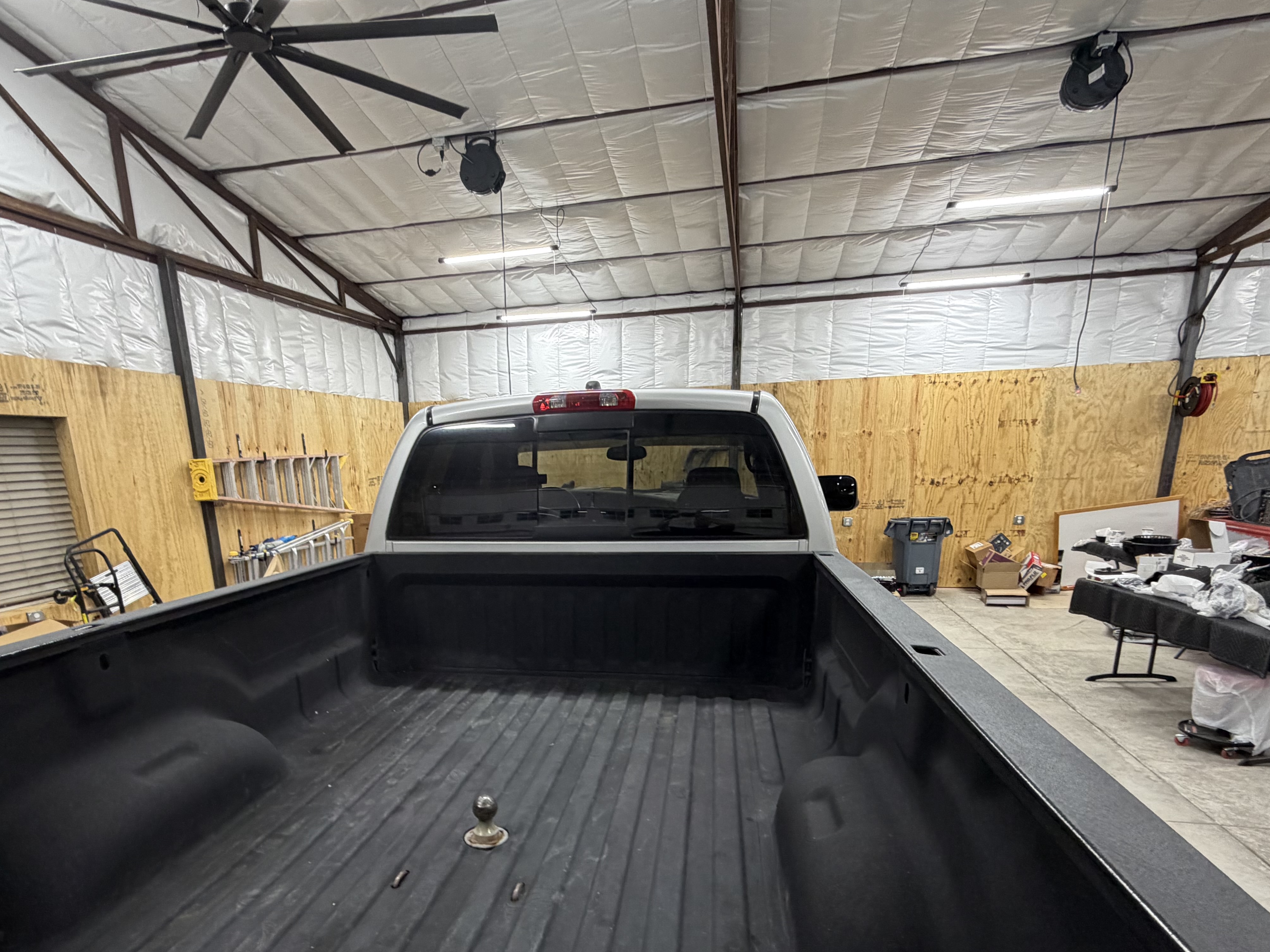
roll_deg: +2.8
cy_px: 651
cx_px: 550
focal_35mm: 20
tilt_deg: -14.6
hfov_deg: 81.3
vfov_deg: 63.9
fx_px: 734
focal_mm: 2.22
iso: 200
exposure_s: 1/60
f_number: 2.2
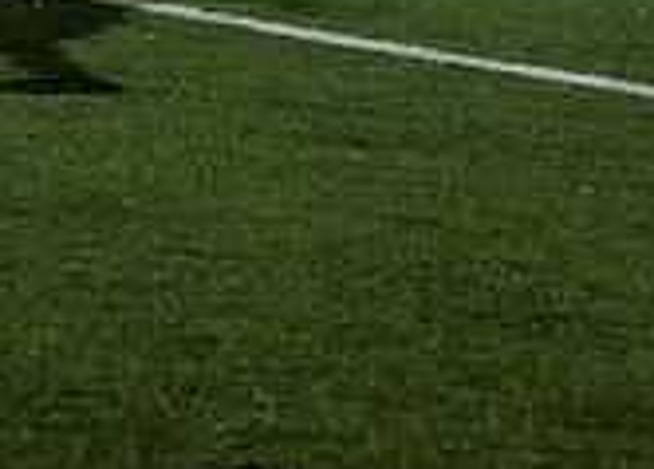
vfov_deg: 4.1
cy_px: -145
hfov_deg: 5.8
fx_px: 6472
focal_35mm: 348
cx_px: 6
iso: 1250
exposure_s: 1/1000
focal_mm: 70
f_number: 2.8
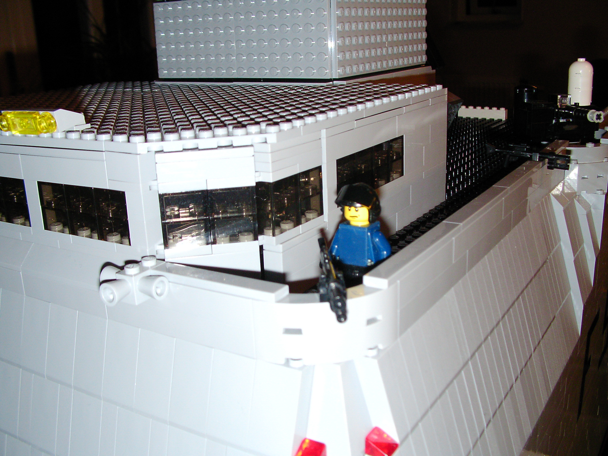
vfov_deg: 37.7
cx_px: 304
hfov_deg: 49.0
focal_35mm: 38
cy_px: 228
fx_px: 667
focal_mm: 5.8
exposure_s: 1/30
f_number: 3.5
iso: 100
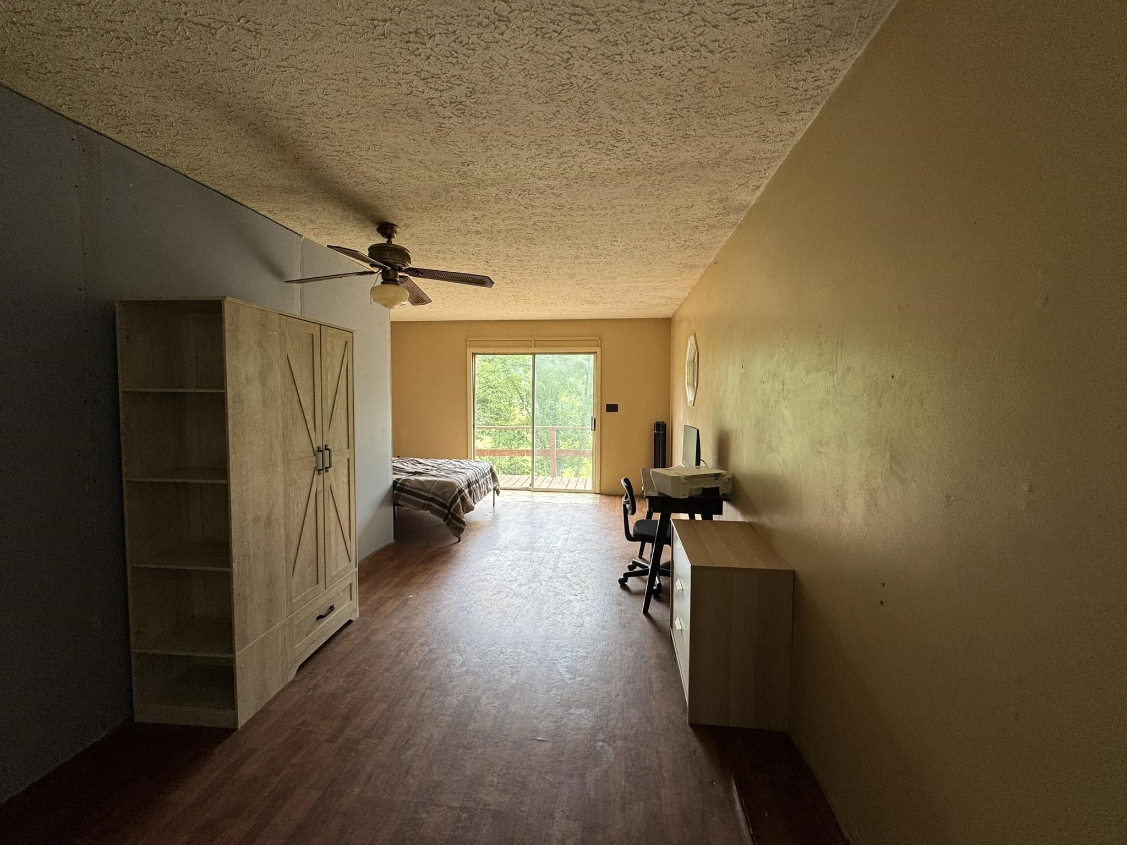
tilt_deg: -3.3
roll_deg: +0.0
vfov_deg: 85.7
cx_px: 564
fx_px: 456
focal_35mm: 14
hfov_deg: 102.1
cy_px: 422
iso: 100
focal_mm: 2.22
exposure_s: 1/99
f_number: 2.2
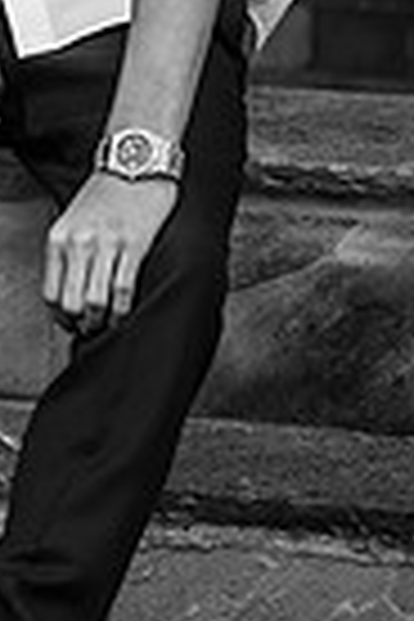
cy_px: -162
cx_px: -227
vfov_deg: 7.4
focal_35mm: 277
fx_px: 4778
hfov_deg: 4.9
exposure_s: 1/640
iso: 100
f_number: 1.8
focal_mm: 85
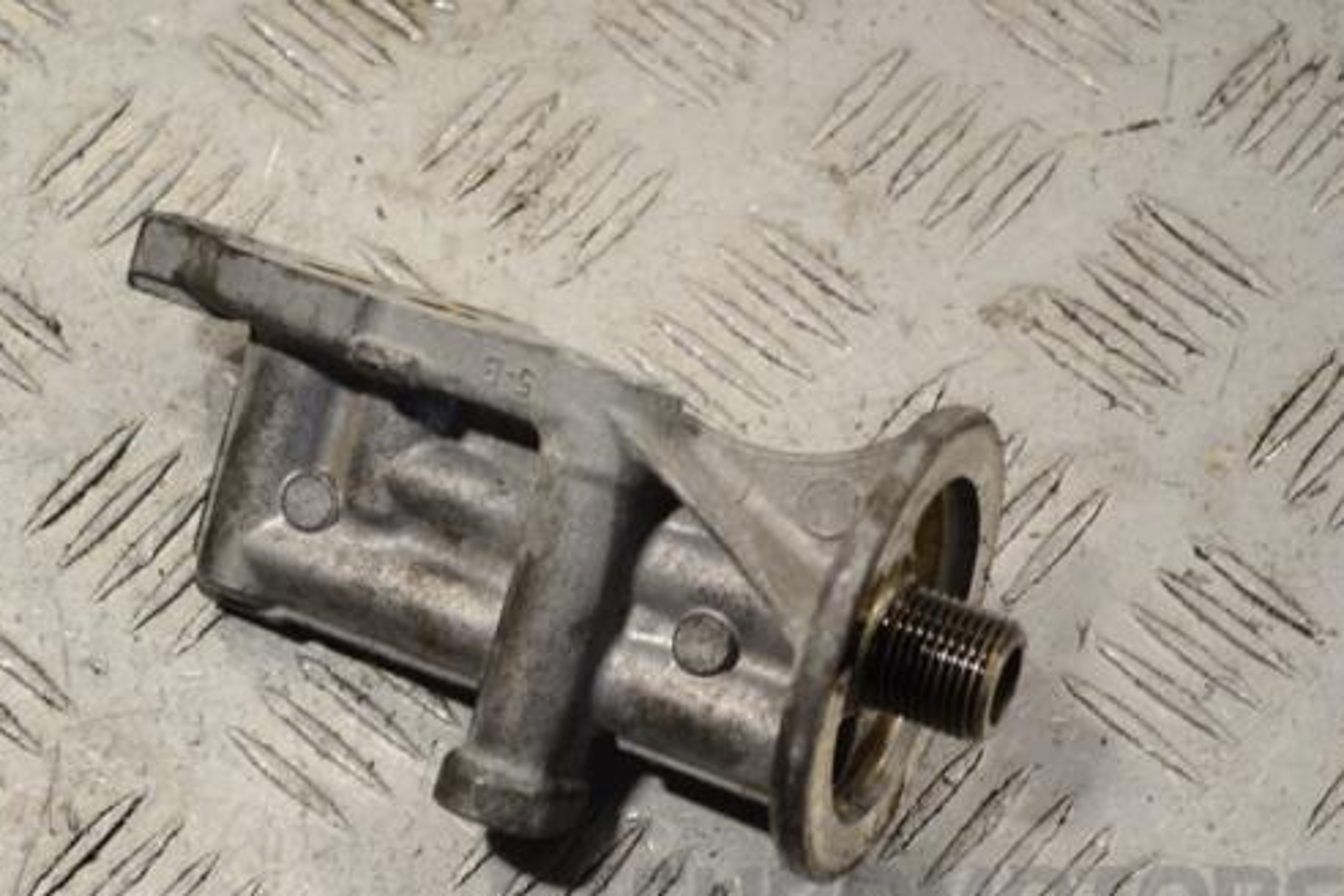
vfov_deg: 13.6
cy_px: 544
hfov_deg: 20.3
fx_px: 3756
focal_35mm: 101
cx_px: 582
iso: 140
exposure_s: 1/30
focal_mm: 55
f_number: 5.6
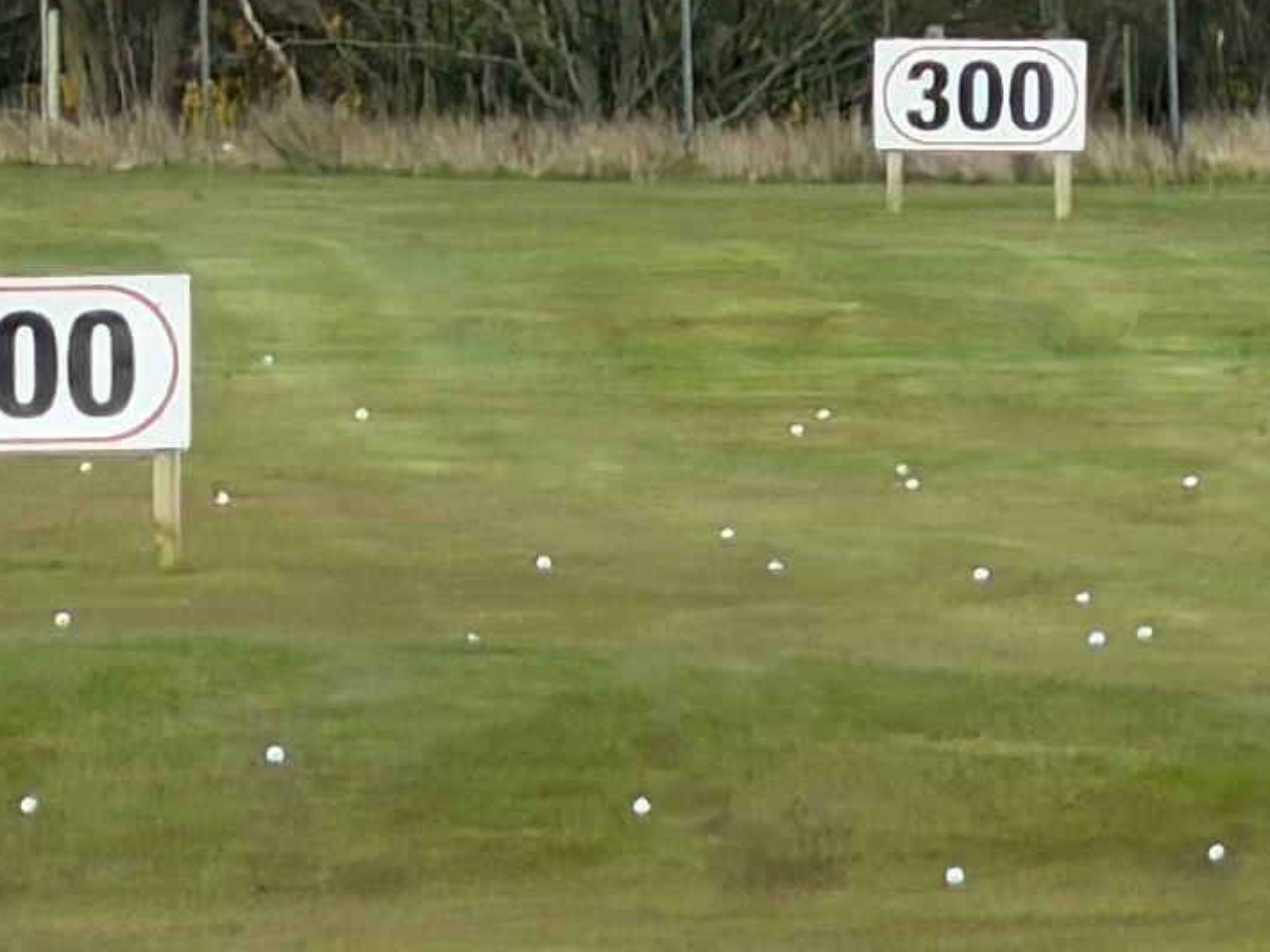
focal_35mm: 1136
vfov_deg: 1.3
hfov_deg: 1.7
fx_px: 41664
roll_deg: +1.8
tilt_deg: -0.4
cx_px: -207
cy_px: 279
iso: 50
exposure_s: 1/455
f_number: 2.8
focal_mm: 16.89
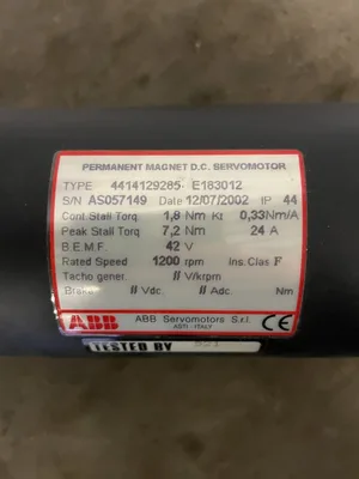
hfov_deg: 53.1
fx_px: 360
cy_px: 240
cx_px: 180
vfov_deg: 67.3
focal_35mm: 26
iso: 500
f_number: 1.6
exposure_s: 1/60
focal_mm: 4.2
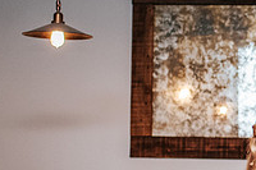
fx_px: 1030
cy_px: 138
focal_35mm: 145
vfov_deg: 9.4
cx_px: 372
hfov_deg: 13.4
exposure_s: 1/200
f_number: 2.2
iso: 2000
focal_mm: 35
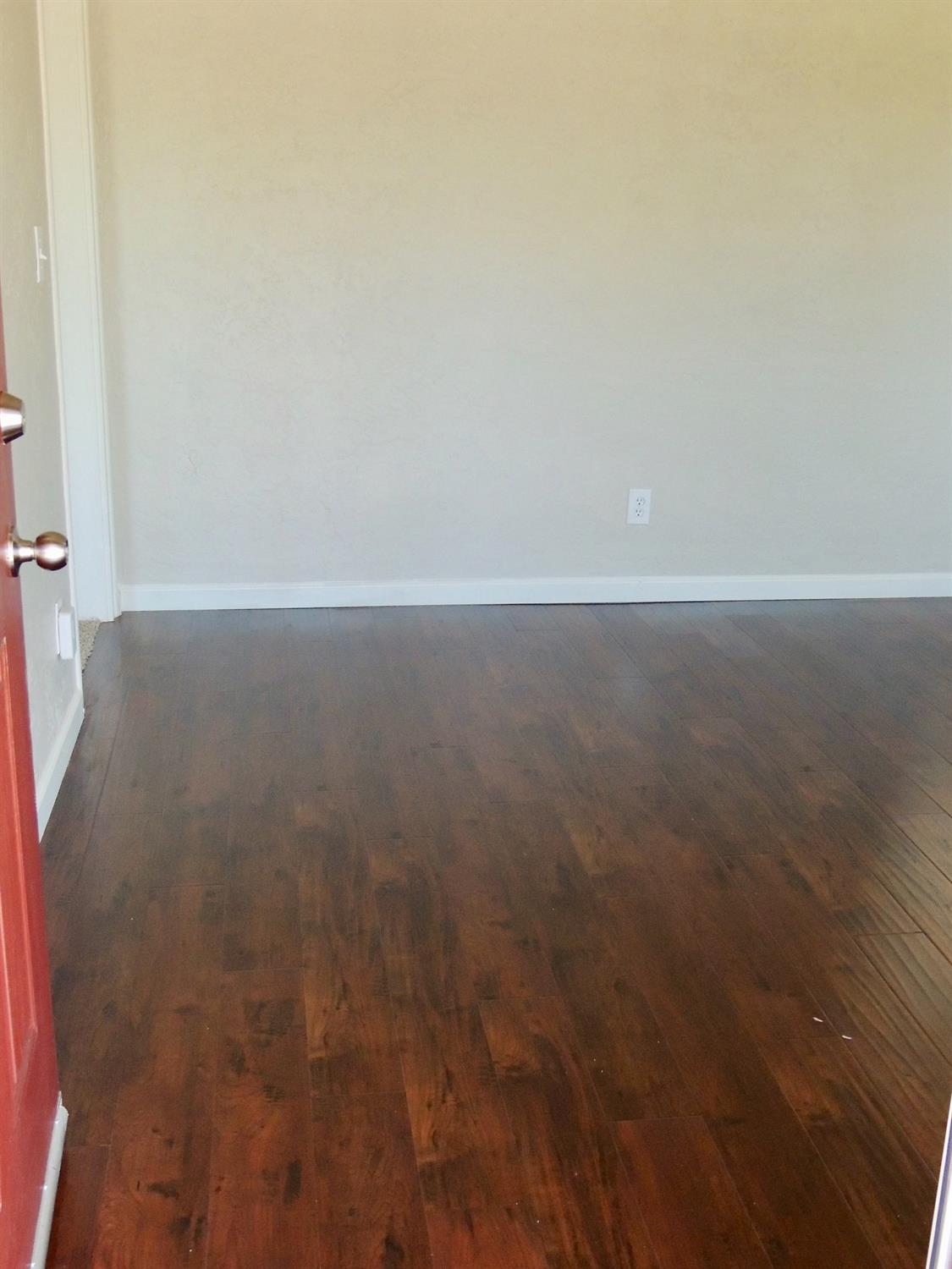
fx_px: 1467
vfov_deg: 46.8
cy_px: 634
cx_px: 476
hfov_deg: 36.0
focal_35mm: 40
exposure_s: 1/125
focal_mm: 7.1
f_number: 3.3
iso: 800
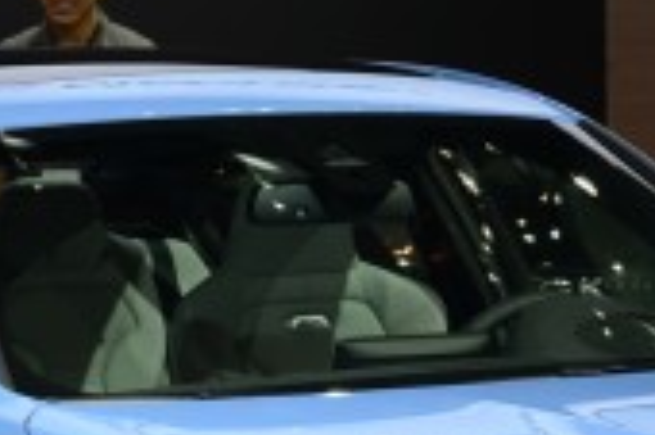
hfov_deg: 10.3
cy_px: 654
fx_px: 3617
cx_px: 443
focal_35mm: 199
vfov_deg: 6.8
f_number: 5.6
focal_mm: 45
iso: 400
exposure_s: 1/50
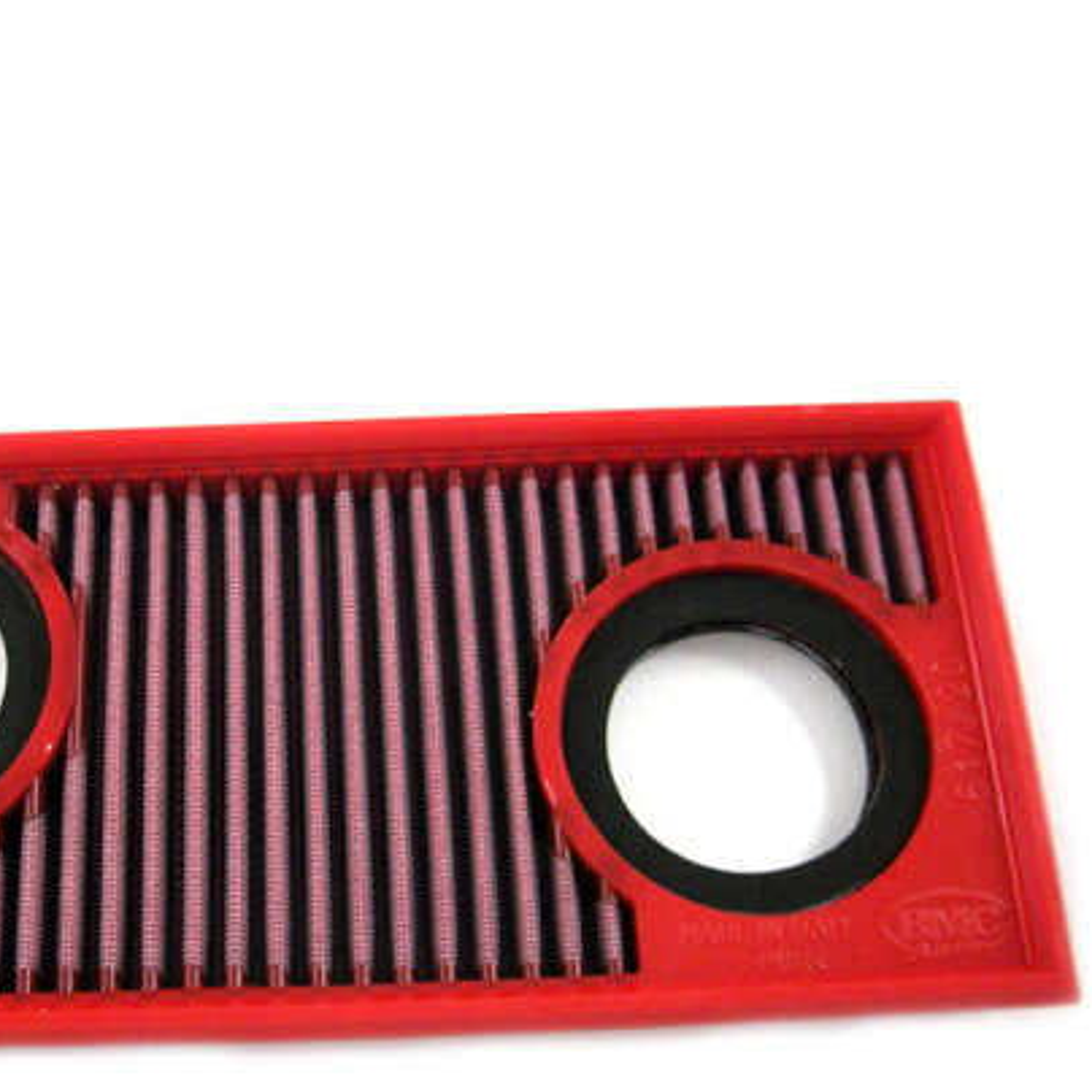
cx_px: 322
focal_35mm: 46
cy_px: 600
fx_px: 1642
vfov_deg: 36.8
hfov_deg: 36.2
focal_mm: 5.7
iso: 310
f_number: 2.8
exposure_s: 1/53
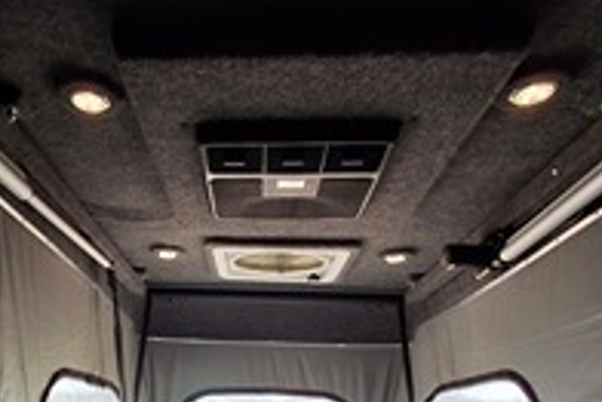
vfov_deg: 34.0
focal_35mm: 34
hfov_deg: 54.9
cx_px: 215
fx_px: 569
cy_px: 439
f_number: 2.2
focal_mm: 1.64
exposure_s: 1/120
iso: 40
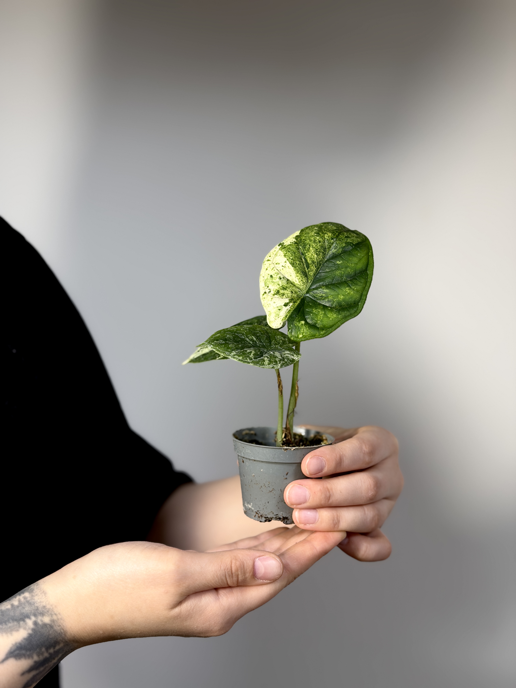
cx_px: 258
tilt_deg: -7.2
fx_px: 954
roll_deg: -0.2
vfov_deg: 39.7
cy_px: 344
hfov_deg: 30.3
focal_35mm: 48
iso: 64
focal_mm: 6.76
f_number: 1.78
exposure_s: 1/100
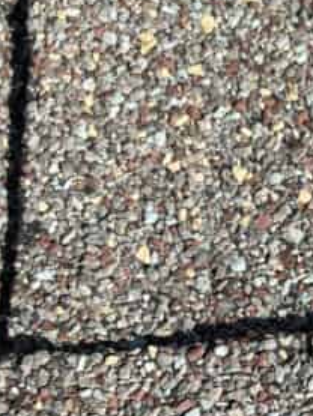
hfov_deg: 13.9
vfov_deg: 19.2
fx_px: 1156
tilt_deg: -72.2
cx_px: 539
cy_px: 509
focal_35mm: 96
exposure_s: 1/1996
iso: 32
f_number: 1.8
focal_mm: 4.25
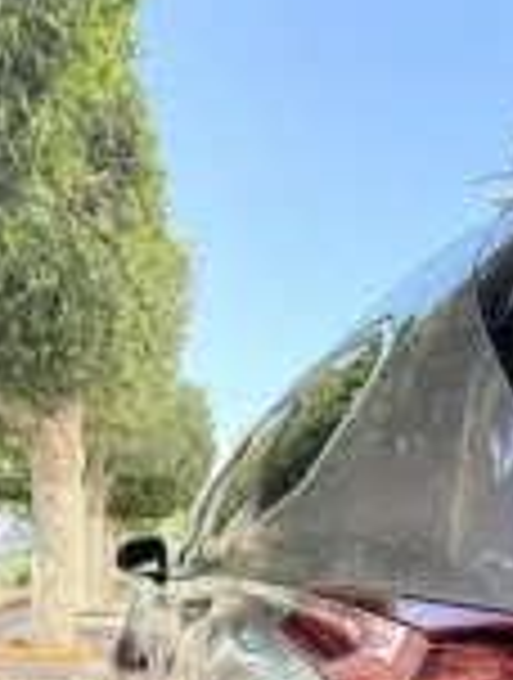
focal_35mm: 37
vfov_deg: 41.8
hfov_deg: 38.3
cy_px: 712
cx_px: 346
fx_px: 728
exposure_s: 1/99
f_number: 2.2
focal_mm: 2.22
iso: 100
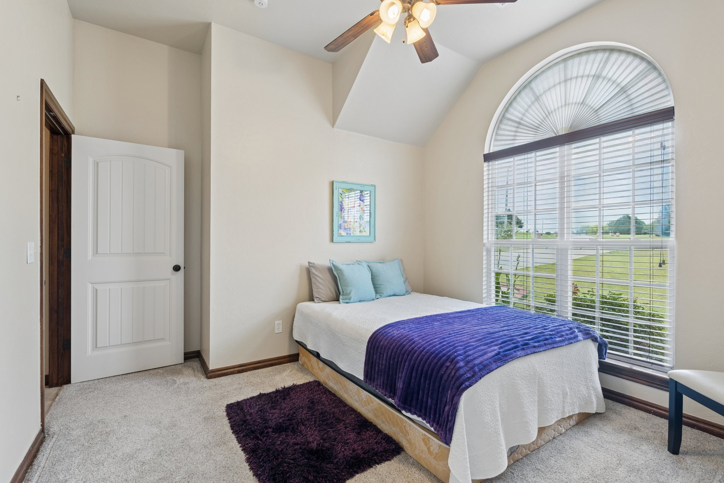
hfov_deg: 96.7
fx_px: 322
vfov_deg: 73.7
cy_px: 242
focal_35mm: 16
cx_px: 362
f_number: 8
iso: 200
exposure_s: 1/13
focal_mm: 16
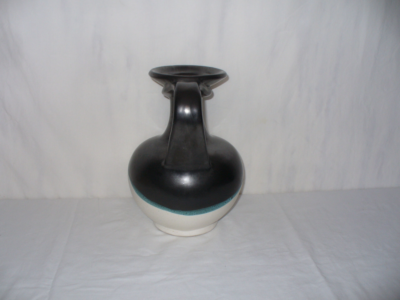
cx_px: 200
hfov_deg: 50.1
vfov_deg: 38.7
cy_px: 150
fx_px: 428
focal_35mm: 37
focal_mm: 6.1
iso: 100
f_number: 2.8
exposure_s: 1/30
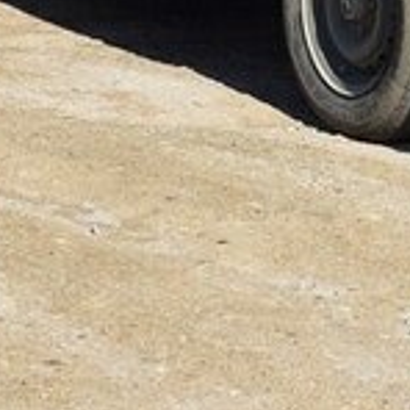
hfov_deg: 11.6
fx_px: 1983
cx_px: 476
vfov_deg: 11.5
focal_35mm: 148
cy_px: -122
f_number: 11
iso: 220
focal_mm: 26
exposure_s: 1/500
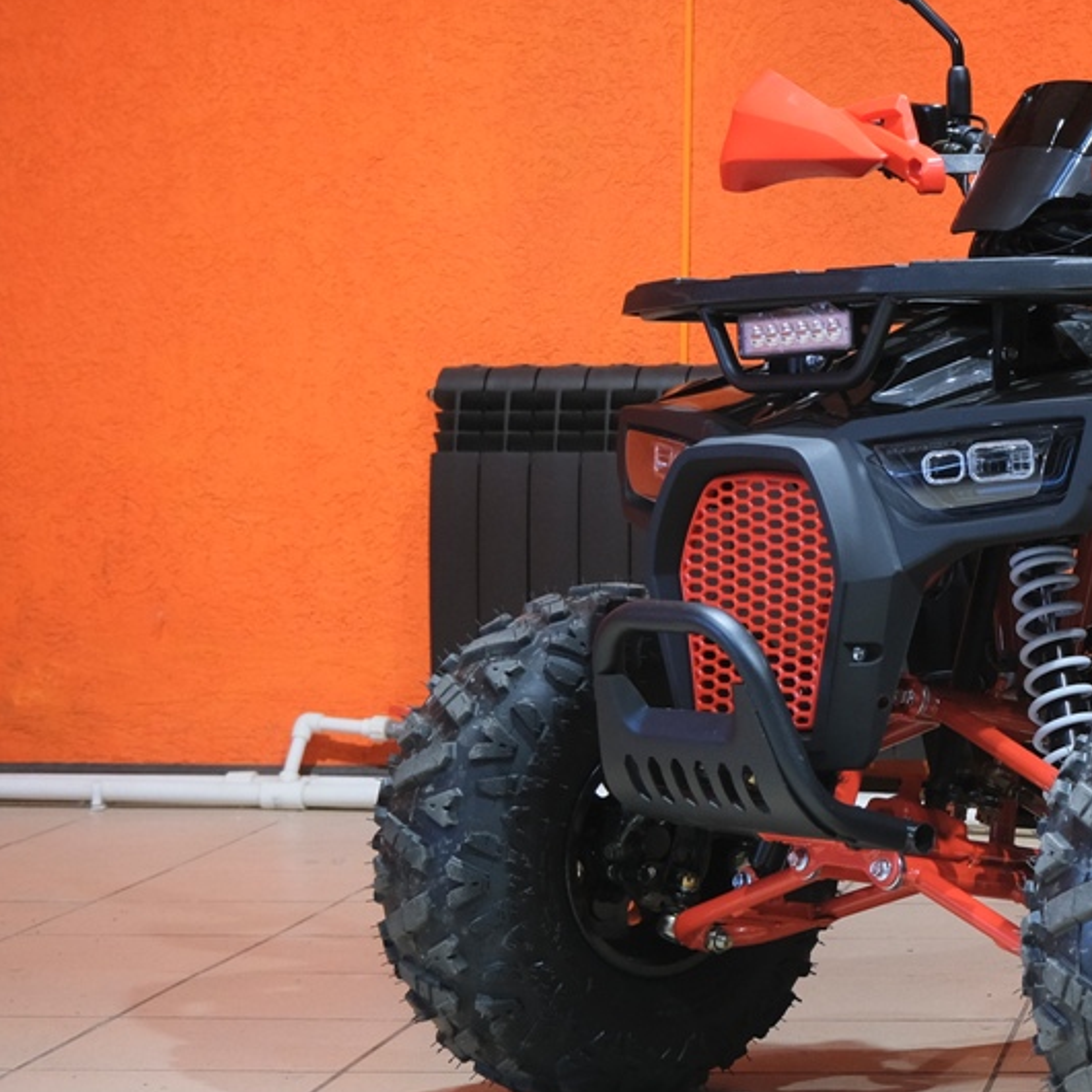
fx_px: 3747
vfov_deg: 16.5
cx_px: 1281
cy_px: 301
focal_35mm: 105
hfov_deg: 16.0
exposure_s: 1/60
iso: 1000
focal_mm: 27.5
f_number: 4
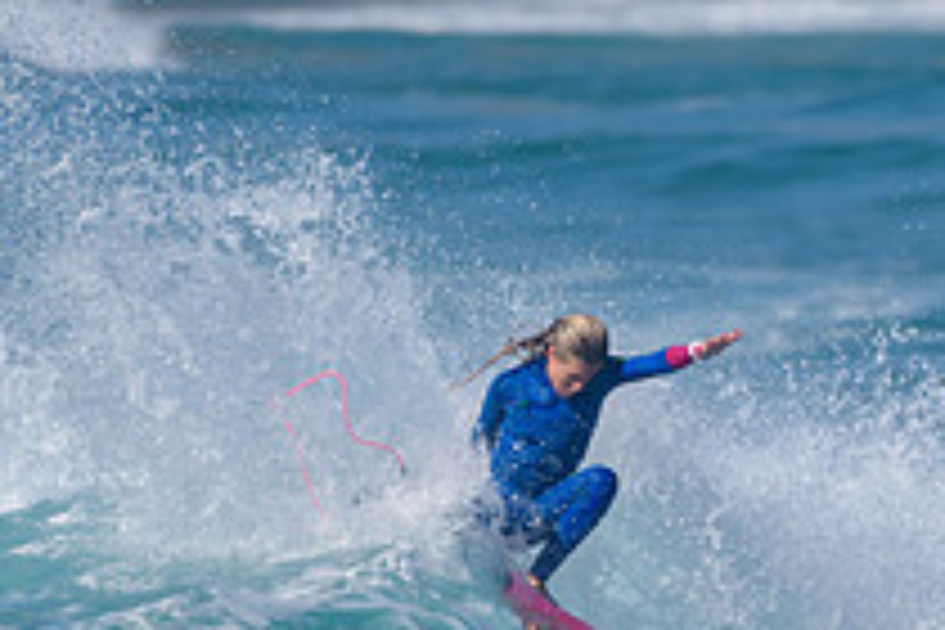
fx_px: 44517
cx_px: 708
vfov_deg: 0.8
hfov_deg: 1.2
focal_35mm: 1696
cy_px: 571
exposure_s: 1/2000
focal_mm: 500
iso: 110
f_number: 5.6
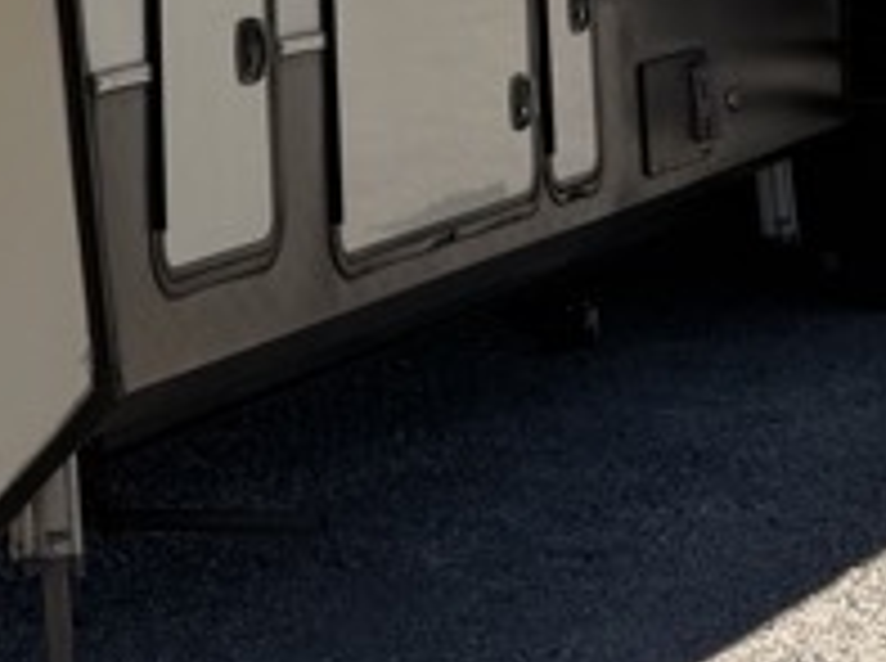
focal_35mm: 125
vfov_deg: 11.0
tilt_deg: +4.9
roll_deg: +3.1
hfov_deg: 15.2
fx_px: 3194
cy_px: -540
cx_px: -189
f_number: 1.78
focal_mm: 6.76
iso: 80
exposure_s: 1/6173
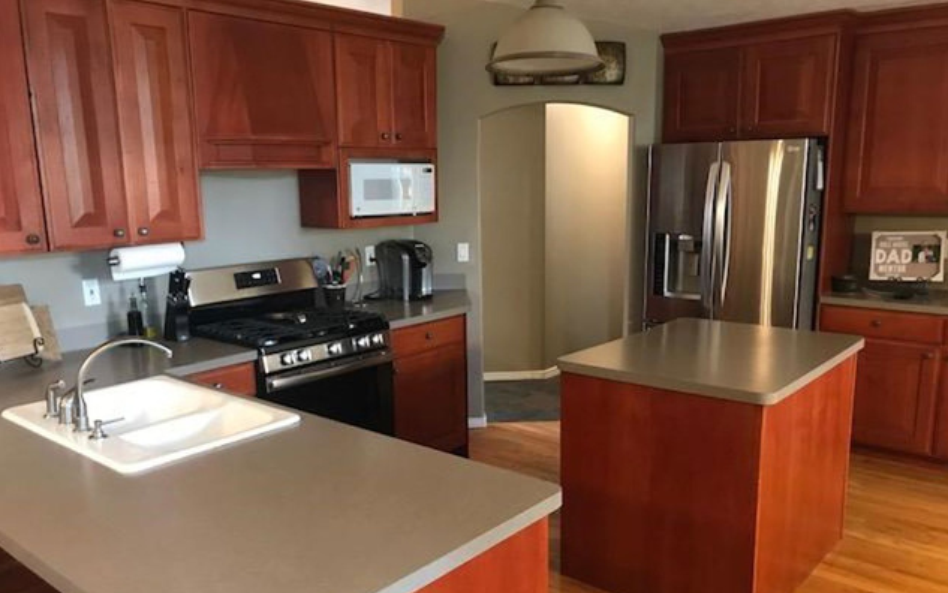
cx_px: 473
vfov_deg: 41.8
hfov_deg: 62.9
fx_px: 775
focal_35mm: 30
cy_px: 335
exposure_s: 1/12
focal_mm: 3.99
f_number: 1.8
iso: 100
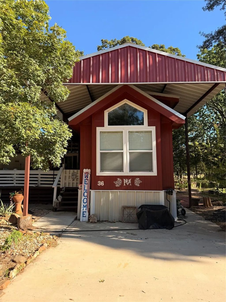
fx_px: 209
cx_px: 113
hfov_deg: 56.8
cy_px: 151
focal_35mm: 24
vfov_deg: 71.6
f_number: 1.78
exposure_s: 1/1522
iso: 80
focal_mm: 6.76
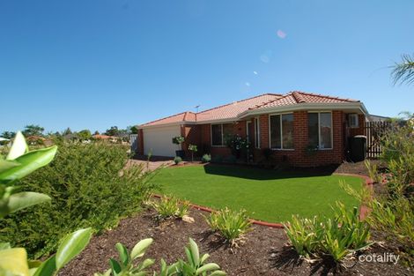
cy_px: 138
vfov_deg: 72.0
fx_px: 190
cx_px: 207
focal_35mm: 16
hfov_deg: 95.0
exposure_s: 1/200
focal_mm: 11
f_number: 8
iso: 100
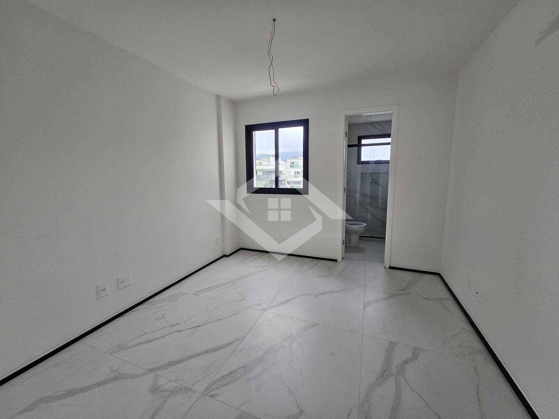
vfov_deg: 89.9
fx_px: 210
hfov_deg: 106.2
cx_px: 280
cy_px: 210
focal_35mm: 13
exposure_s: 1/77.4
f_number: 2.2
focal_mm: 2.2
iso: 160
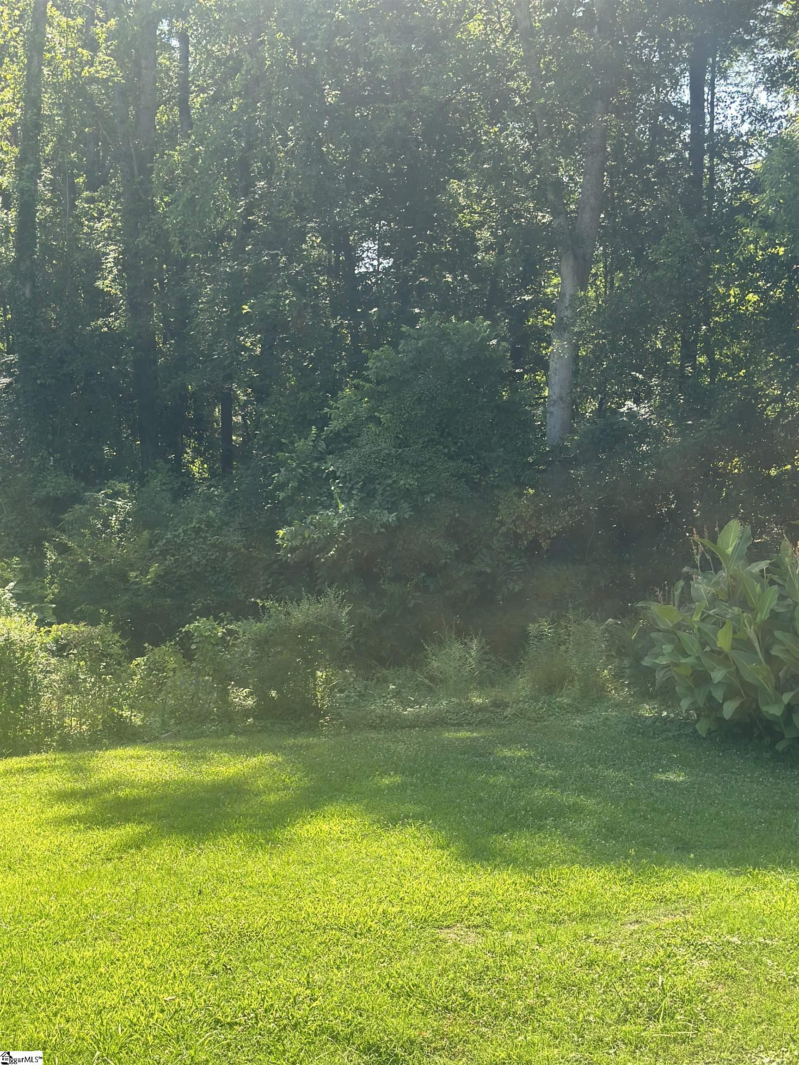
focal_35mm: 48
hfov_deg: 30.3
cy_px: 532
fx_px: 1477
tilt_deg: -8.1
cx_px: 400
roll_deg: +0.9
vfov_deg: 39.7
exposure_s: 1/953
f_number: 1.78
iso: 80
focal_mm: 6.86
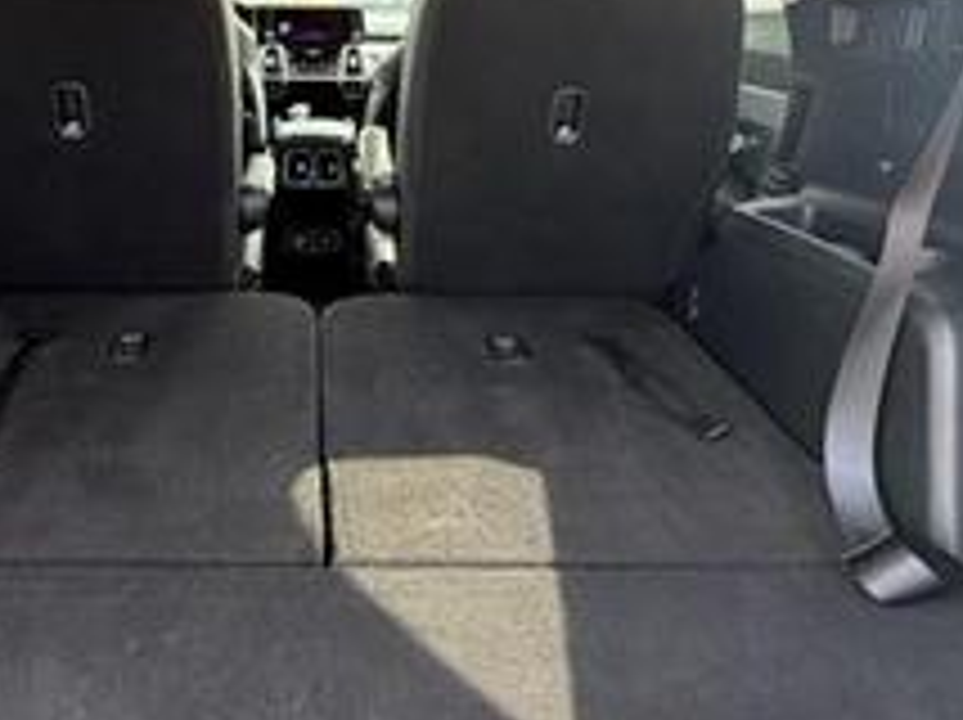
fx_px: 917
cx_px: 320
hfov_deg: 54.3
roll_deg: -0.2
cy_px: 248
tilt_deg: -17.1
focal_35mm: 33
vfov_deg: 42.4
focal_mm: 2.22
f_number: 2.2
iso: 125
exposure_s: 1/121
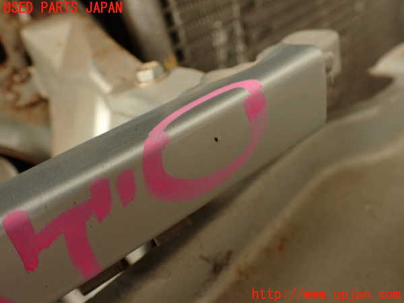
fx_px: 373
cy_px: 152
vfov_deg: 44.2
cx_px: 202
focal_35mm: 32
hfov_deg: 56.8
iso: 200
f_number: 2.4
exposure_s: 1/30
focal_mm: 5.79
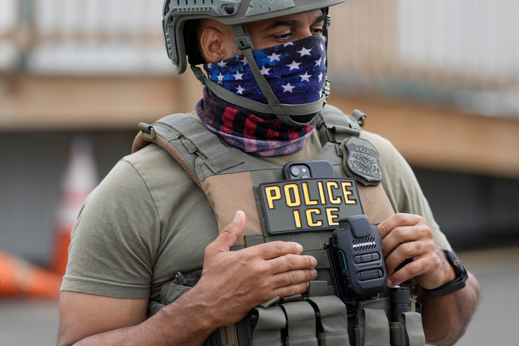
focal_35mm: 200
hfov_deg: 10.3
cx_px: 260
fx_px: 2883
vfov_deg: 6.9
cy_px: 173
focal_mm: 200
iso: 400
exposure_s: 1/1000
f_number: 4
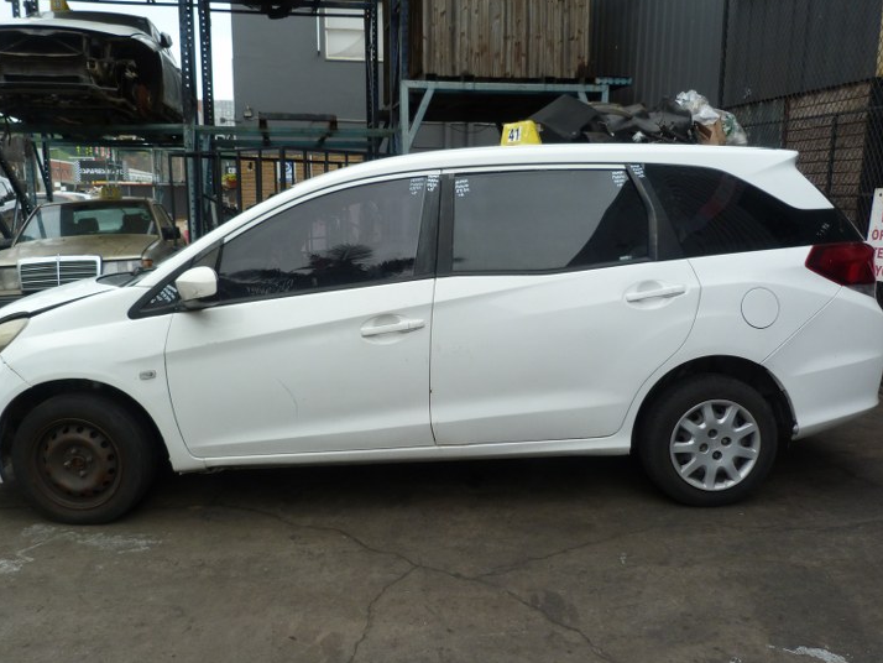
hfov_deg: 63.4
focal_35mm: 28
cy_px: 344
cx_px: 429
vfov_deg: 49.8
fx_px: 714
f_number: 3.2
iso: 80
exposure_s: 1/125
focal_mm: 4.5
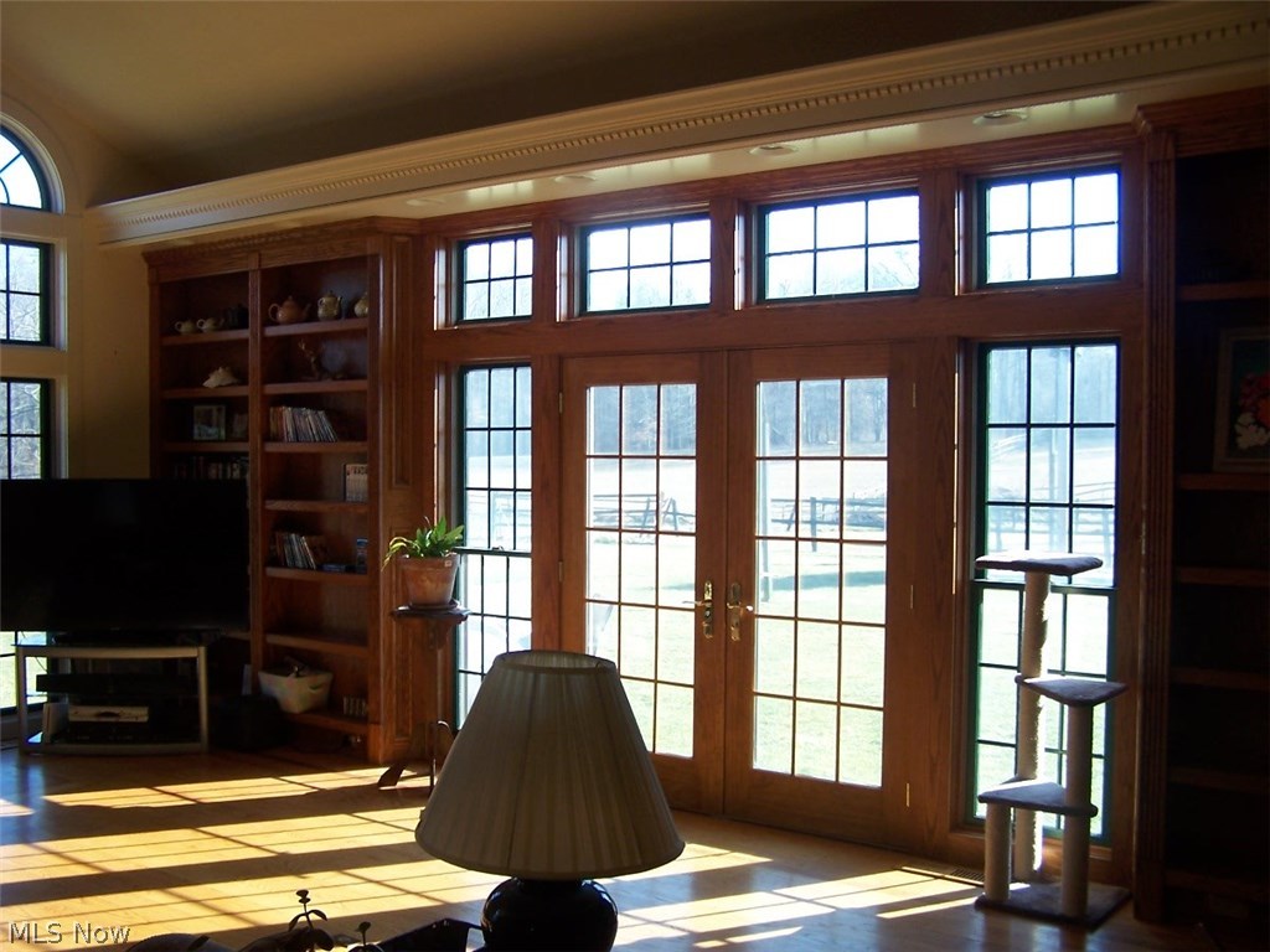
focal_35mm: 38
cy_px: 476
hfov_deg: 49.0
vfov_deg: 37.7
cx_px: 635
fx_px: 1394
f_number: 2.8
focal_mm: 6.3
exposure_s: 1/60
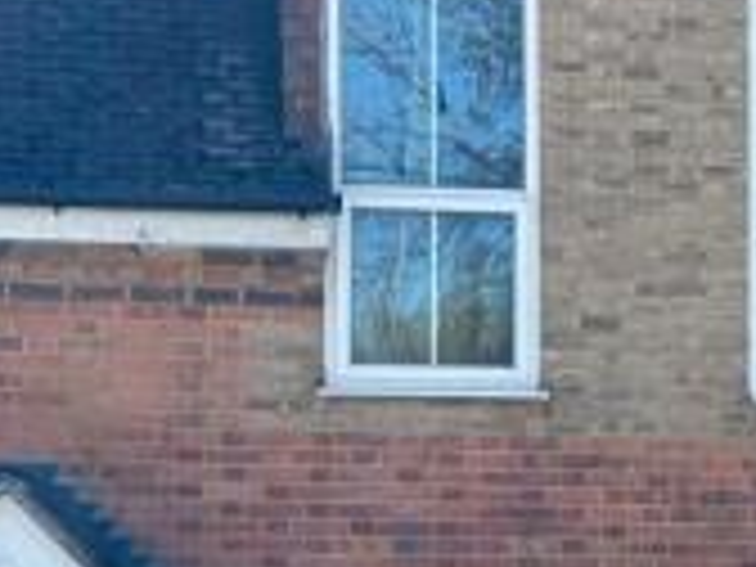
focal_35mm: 167
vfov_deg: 8.9
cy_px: 484
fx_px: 3647
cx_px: 1154
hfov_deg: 11.3
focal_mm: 6.76
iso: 64
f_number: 1.78
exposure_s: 1/1597
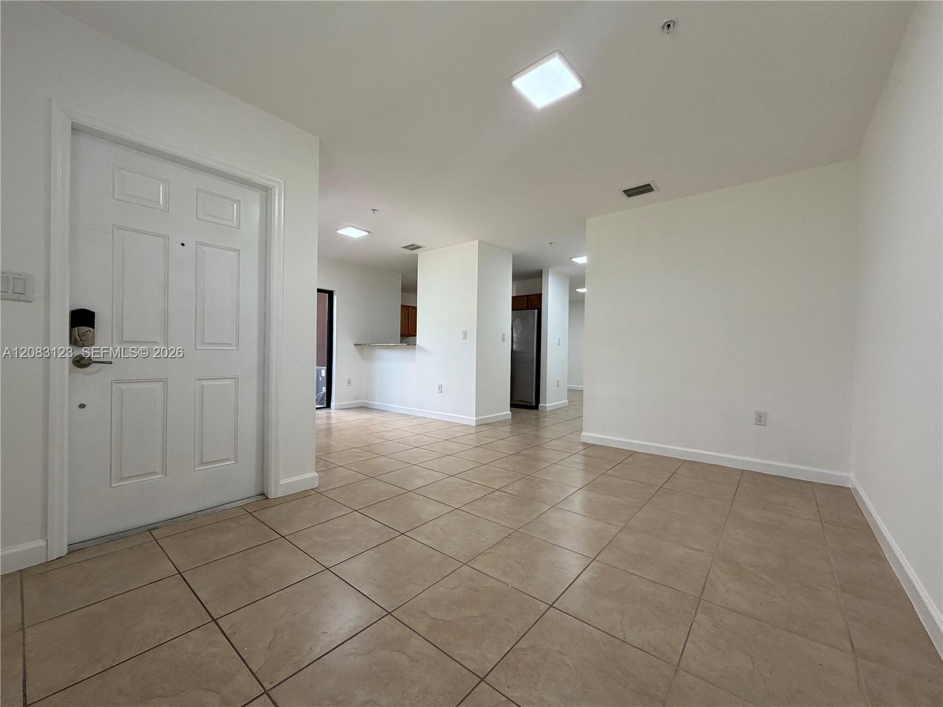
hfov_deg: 102.1
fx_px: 381
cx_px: 472
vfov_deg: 85.7
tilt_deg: +0.3
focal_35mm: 14
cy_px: 354
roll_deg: -0.3
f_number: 2.2
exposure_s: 1/121
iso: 160
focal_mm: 2.22
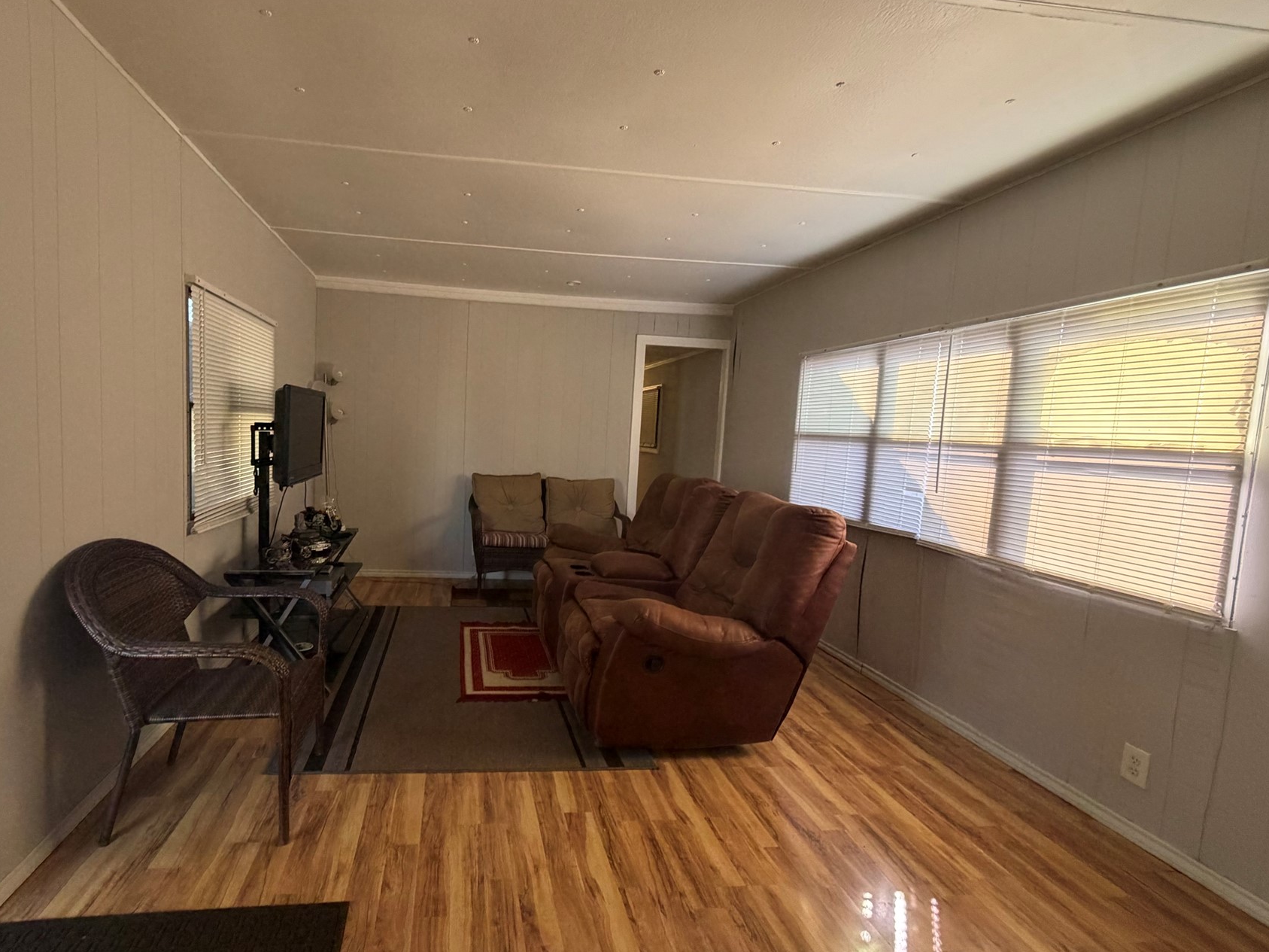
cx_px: 520
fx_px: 623
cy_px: 485
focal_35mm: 17
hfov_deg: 90.1
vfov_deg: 74.7
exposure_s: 1/111
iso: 320
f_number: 2.2
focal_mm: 2.22
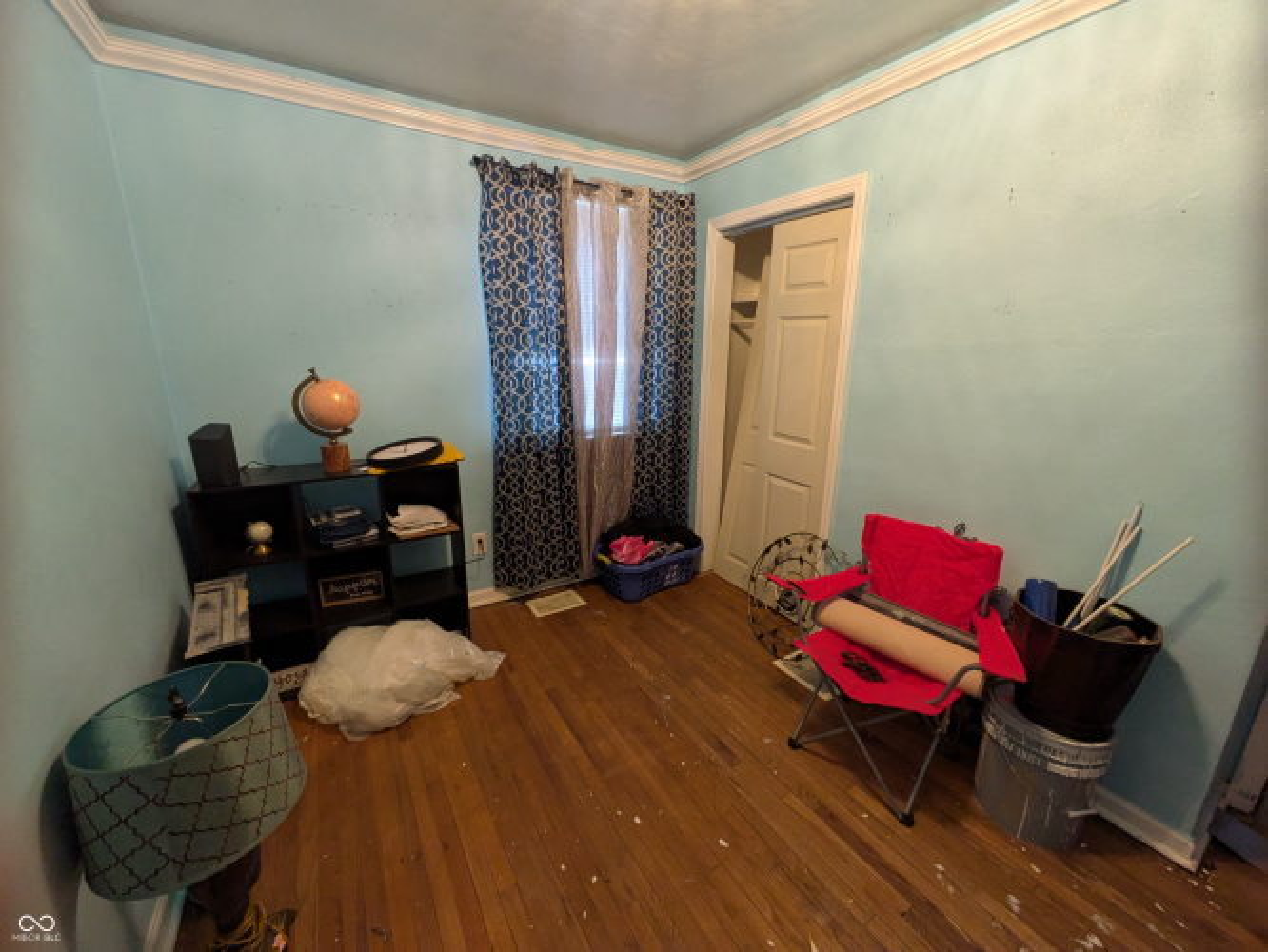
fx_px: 513
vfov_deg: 85.7
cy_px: 476
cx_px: 634
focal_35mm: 14
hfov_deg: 102.0
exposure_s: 1/30
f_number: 2.2
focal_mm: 1.83
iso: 298
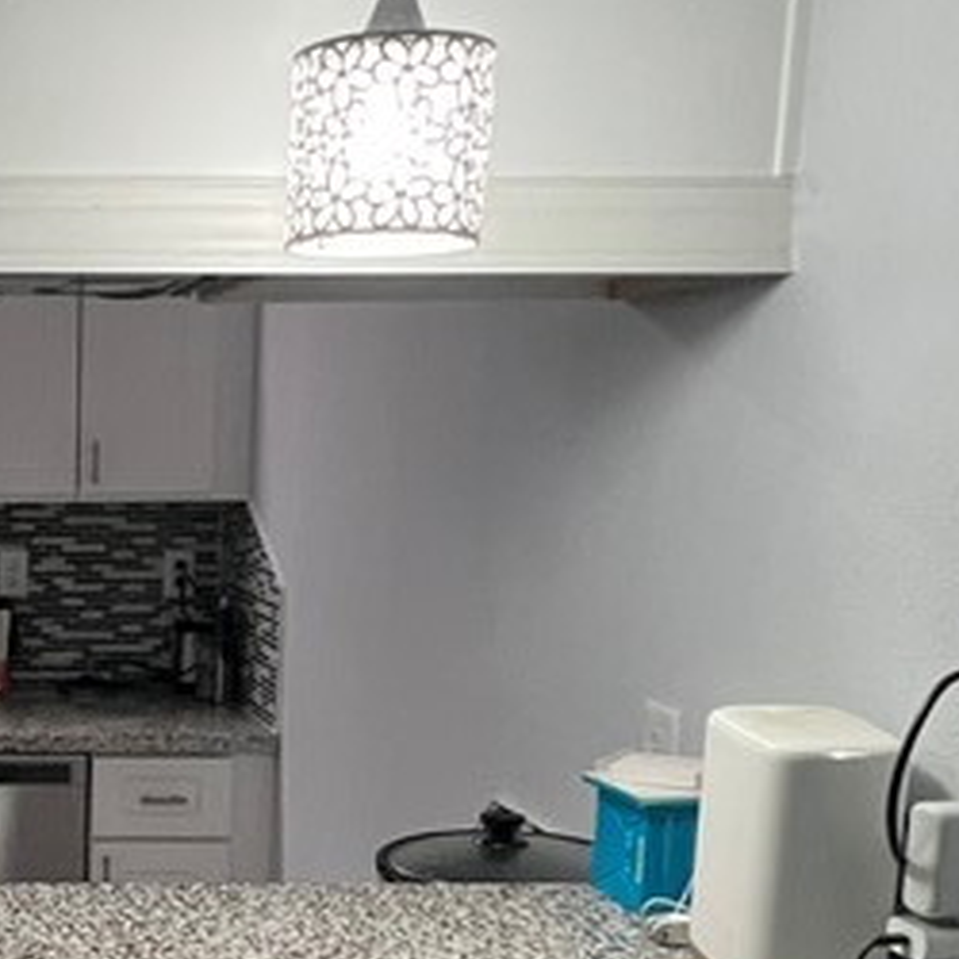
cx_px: -146
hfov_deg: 31.2
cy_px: 710
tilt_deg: -9.9
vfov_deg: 35.3
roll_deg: +0.4
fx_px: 1473
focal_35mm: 47
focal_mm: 1.57
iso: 250
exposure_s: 1/60
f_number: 1.8
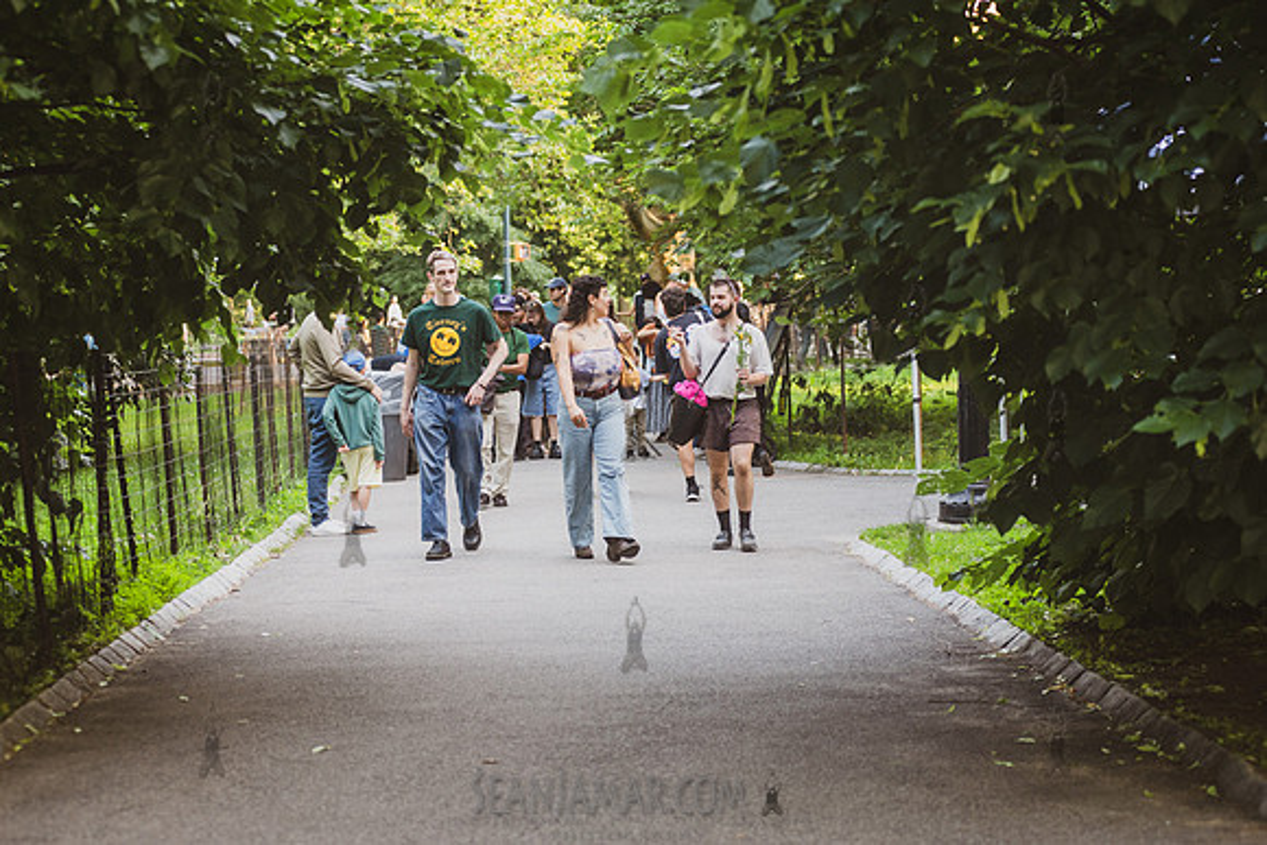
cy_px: 423
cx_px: 633
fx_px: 2820
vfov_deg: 17.0
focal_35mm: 80
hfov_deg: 25.3
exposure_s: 1/200
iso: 800
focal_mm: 80
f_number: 3.5
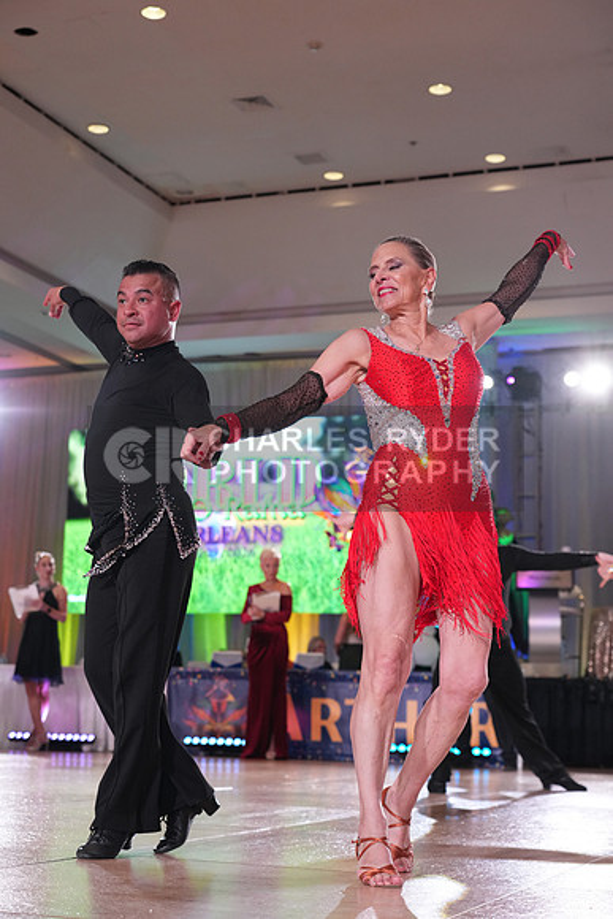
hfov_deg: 23.8
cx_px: 306
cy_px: 460
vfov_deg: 35.0
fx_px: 1455
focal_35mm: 57
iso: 2500
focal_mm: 57
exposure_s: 1/500
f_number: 4
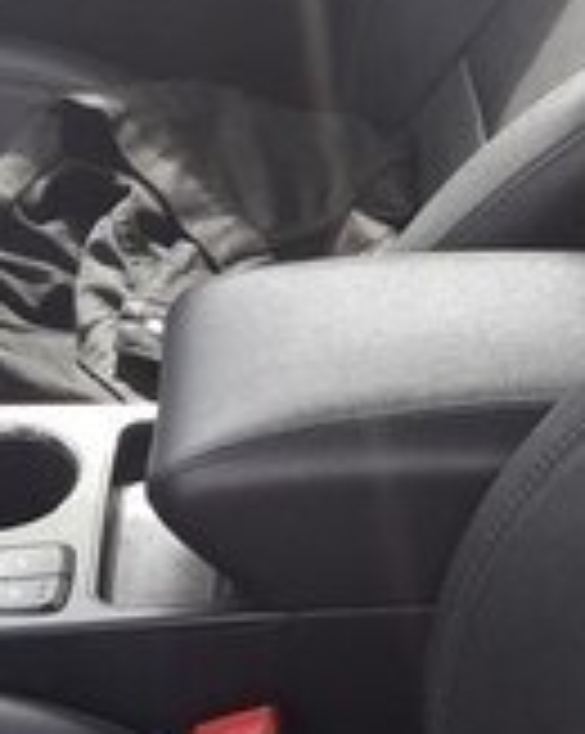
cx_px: -396
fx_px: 2320
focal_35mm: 107
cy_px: 903
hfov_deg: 13.2
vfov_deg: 17.1
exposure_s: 1/125
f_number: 1.9
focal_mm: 3.6
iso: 40
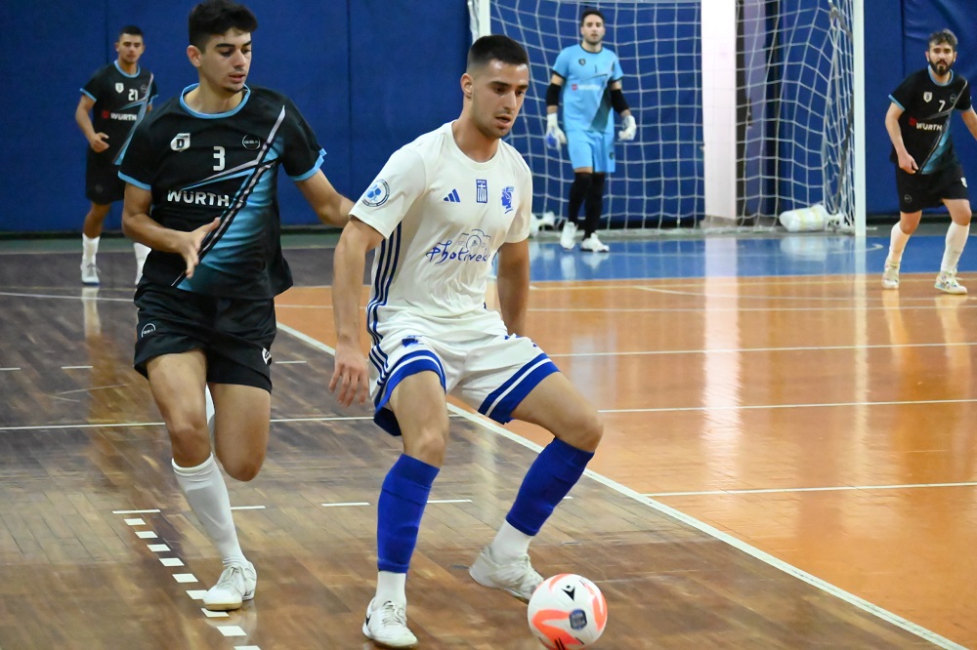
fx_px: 3662
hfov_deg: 15.2
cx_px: 488
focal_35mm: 135
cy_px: 325
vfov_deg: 10.2
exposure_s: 1/500
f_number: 5
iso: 22800
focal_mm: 90
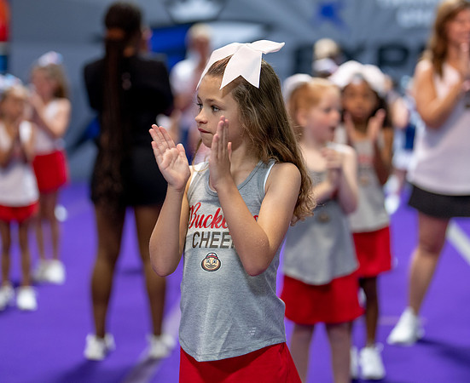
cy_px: 154
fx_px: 972
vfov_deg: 22.3
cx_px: 228
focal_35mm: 69
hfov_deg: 27.2
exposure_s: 1/400
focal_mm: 50
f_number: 1.2
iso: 640
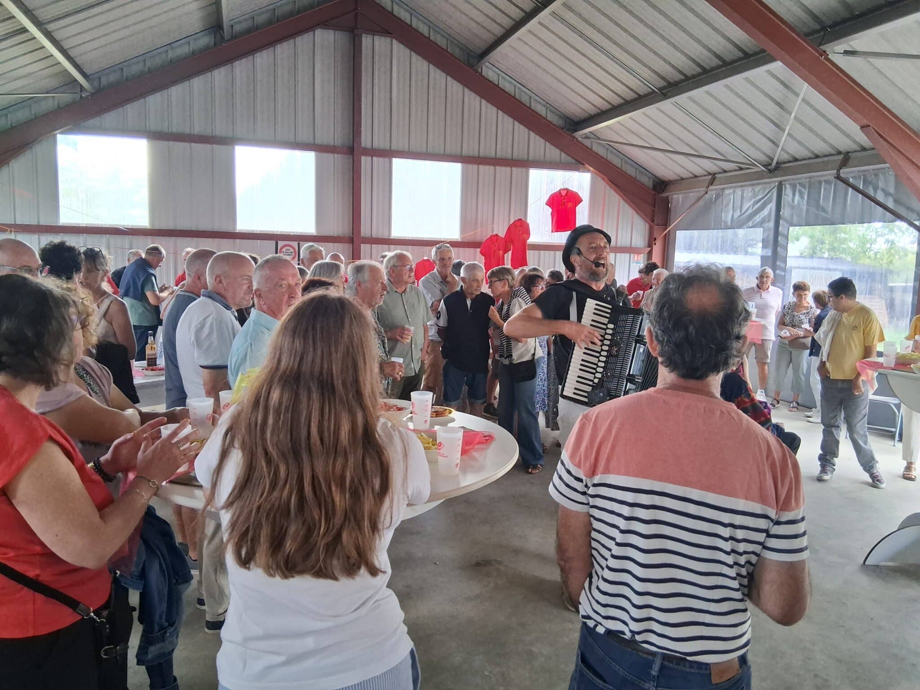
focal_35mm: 26
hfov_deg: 67.3
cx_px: 460
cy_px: 345
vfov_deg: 53.1
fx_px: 691
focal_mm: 3.98
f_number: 1.8
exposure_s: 1/120
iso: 250
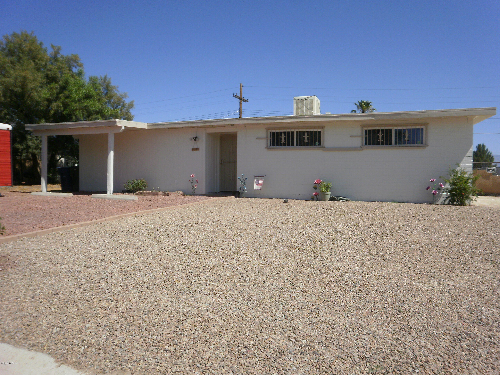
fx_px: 376
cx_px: 250
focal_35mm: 26
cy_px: 188
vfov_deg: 53.1
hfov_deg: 67.3
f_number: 7.8
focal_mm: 4.65
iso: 100
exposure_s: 1/400
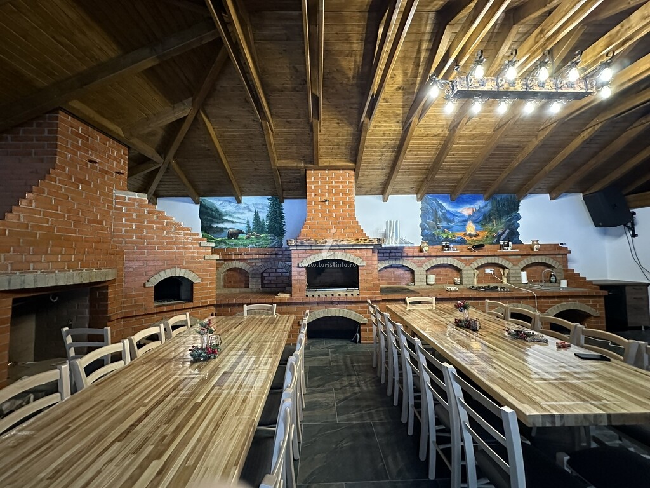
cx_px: 325
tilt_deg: +3.6
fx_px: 263
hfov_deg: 102.1
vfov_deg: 85.7
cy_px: 244
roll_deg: +1.3
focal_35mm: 14
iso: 1000
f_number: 2.2
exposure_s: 1/50
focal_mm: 2.22
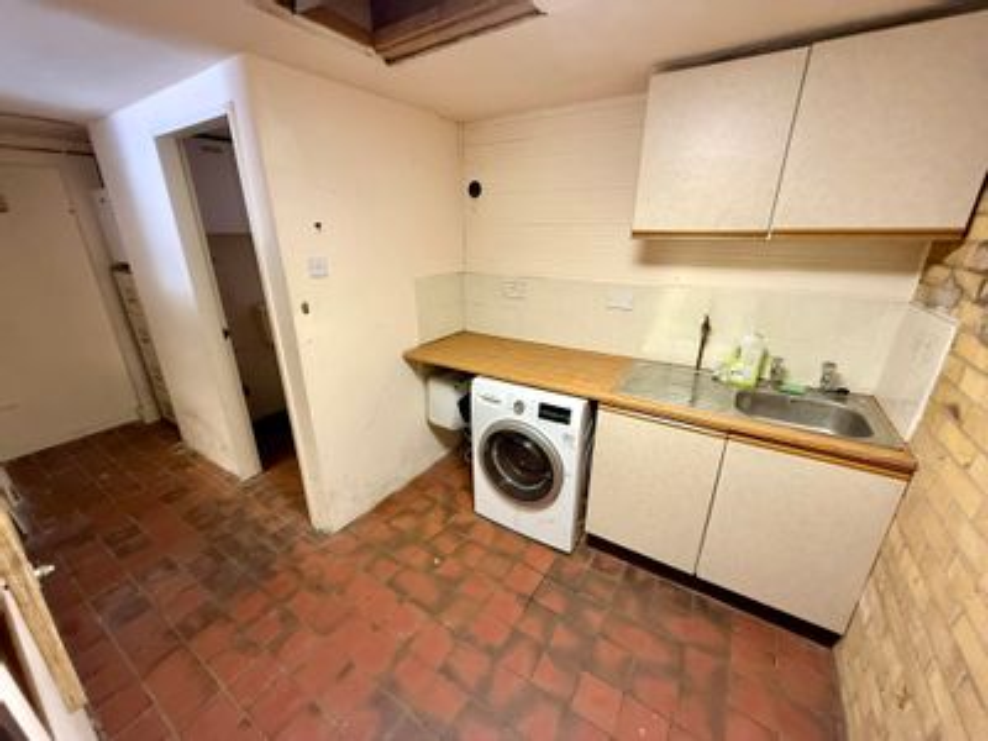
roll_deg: +0.2
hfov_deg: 102.1
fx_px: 400
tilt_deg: -17.8
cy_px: 370
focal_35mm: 14
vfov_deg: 85.7
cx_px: 494
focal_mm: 2.22
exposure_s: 1/50
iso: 320
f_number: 2.2
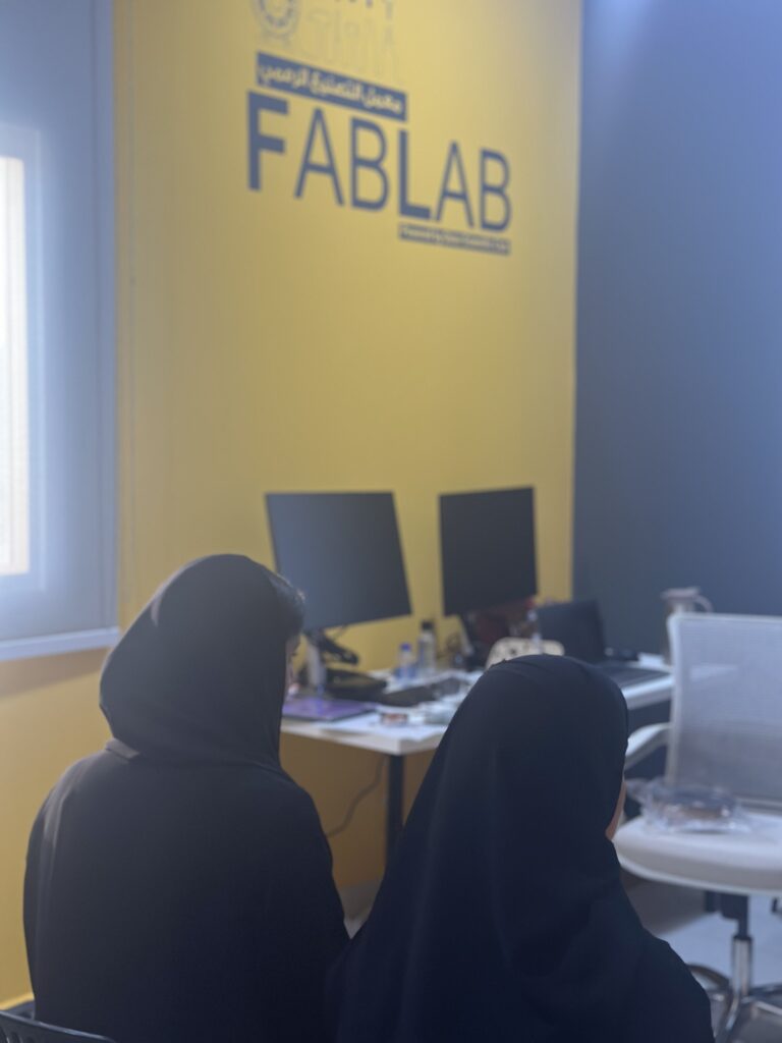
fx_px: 1446
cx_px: 391
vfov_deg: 39.7
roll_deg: -0.6
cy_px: 522
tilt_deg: -1.8
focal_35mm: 48
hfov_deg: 30.3
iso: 400
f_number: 1.78
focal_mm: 6.86
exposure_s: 1/59
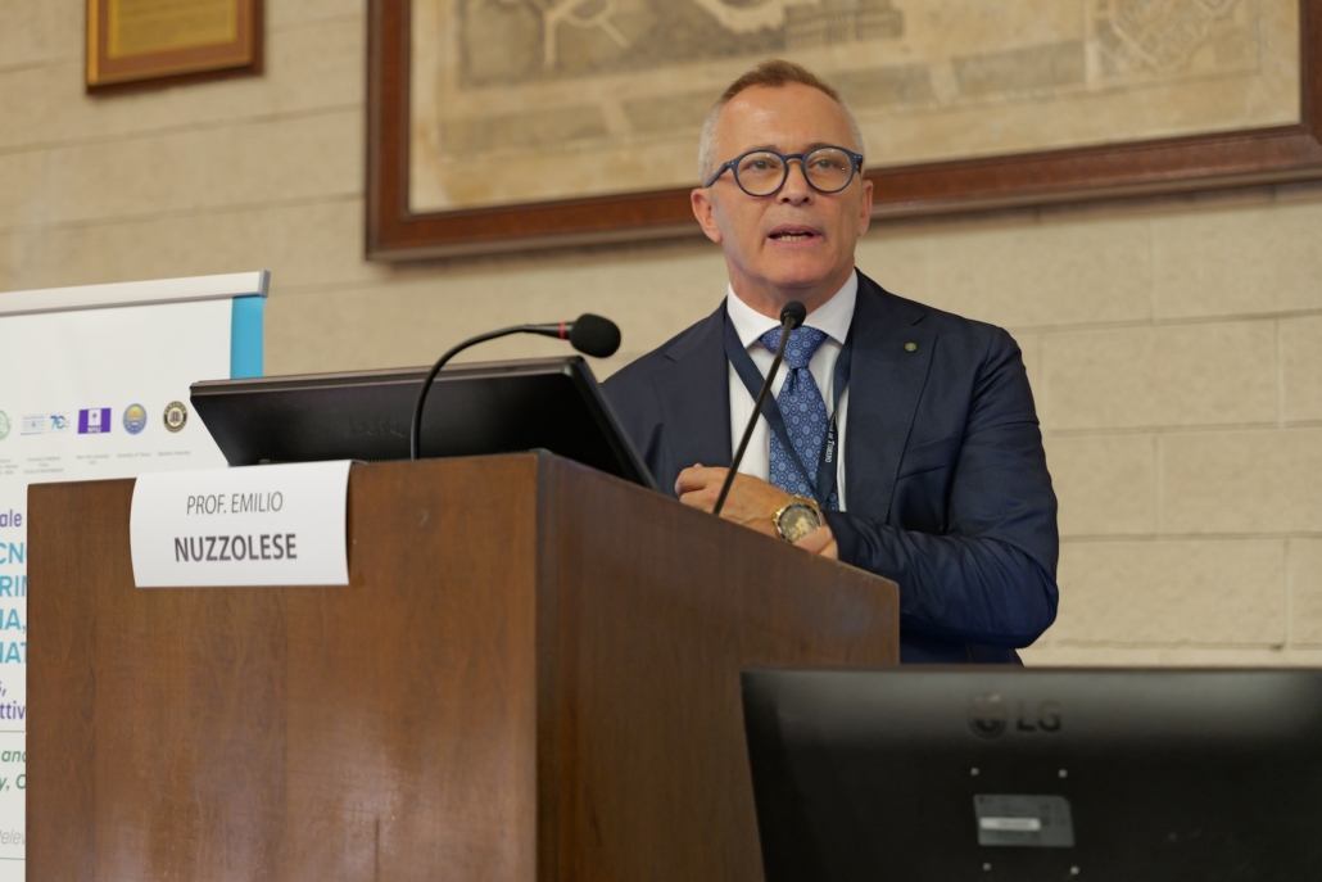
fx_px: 3158
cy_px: 441
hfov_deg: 23.6
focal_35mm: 86
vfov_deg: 15.9
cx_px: 661
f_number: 4
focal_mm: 86
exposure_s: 1/30
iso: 2500
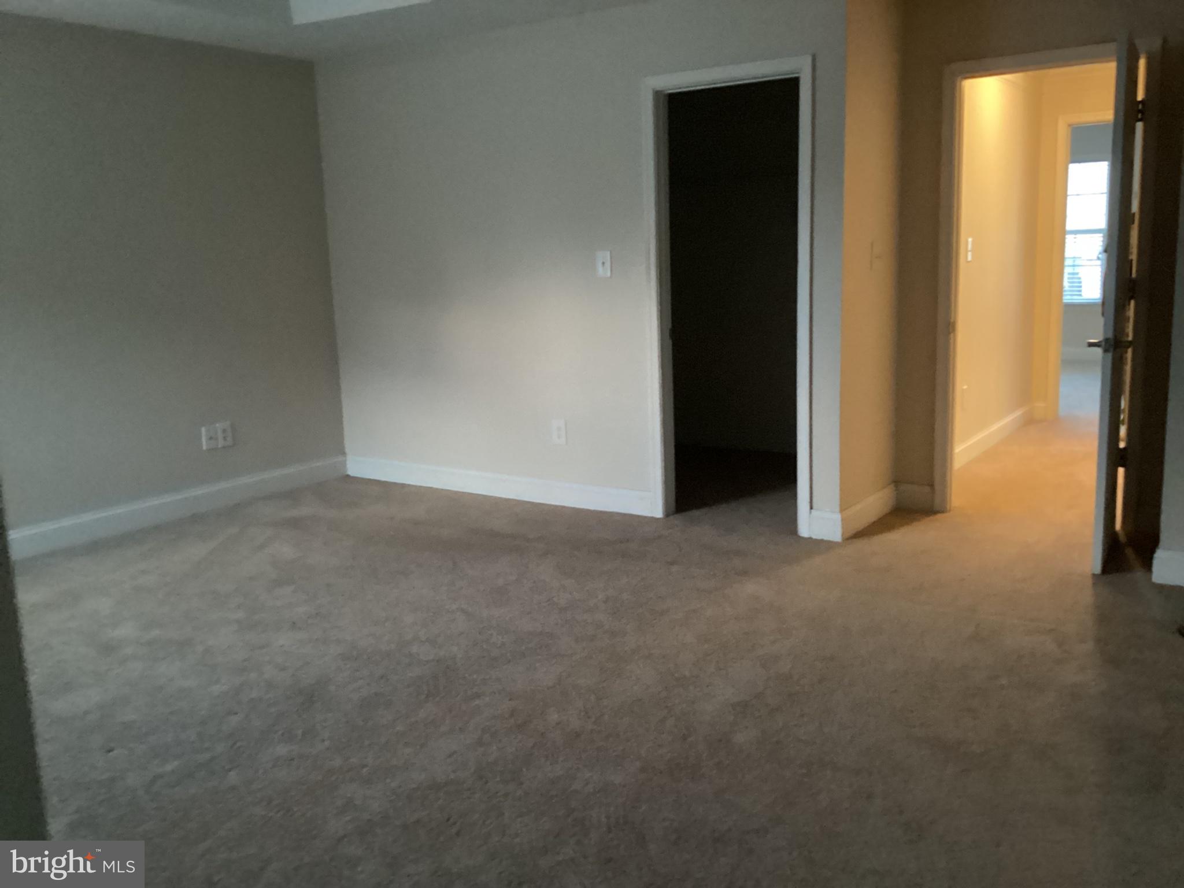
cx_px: 592
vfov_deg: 45.4
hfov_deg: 58.4
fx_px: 1060
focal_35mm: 31
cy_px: 444
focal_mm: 3.3
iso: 800
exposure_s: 1/24
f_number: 2.4
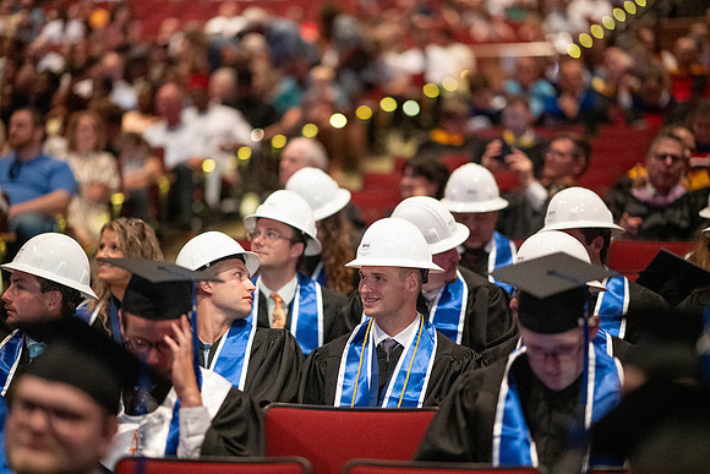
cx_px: 355
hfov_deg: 19.5
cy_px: 237
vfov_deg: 13.0
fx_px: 2071
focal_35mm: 105
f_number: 1.4
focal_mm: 105
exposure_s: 1/200
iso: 3200
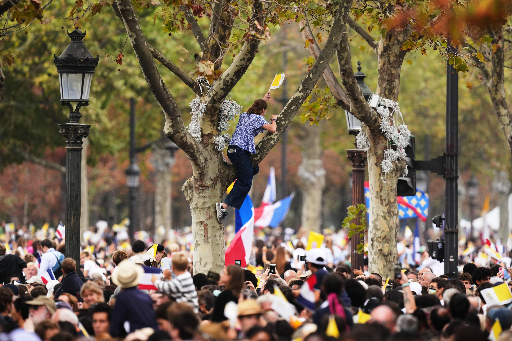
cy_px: 170
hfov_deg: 5.2
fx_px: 5688
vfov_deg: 3.4
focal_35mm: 400
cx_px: 256
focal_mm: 400
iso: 640
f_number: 4
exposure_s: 1/1600
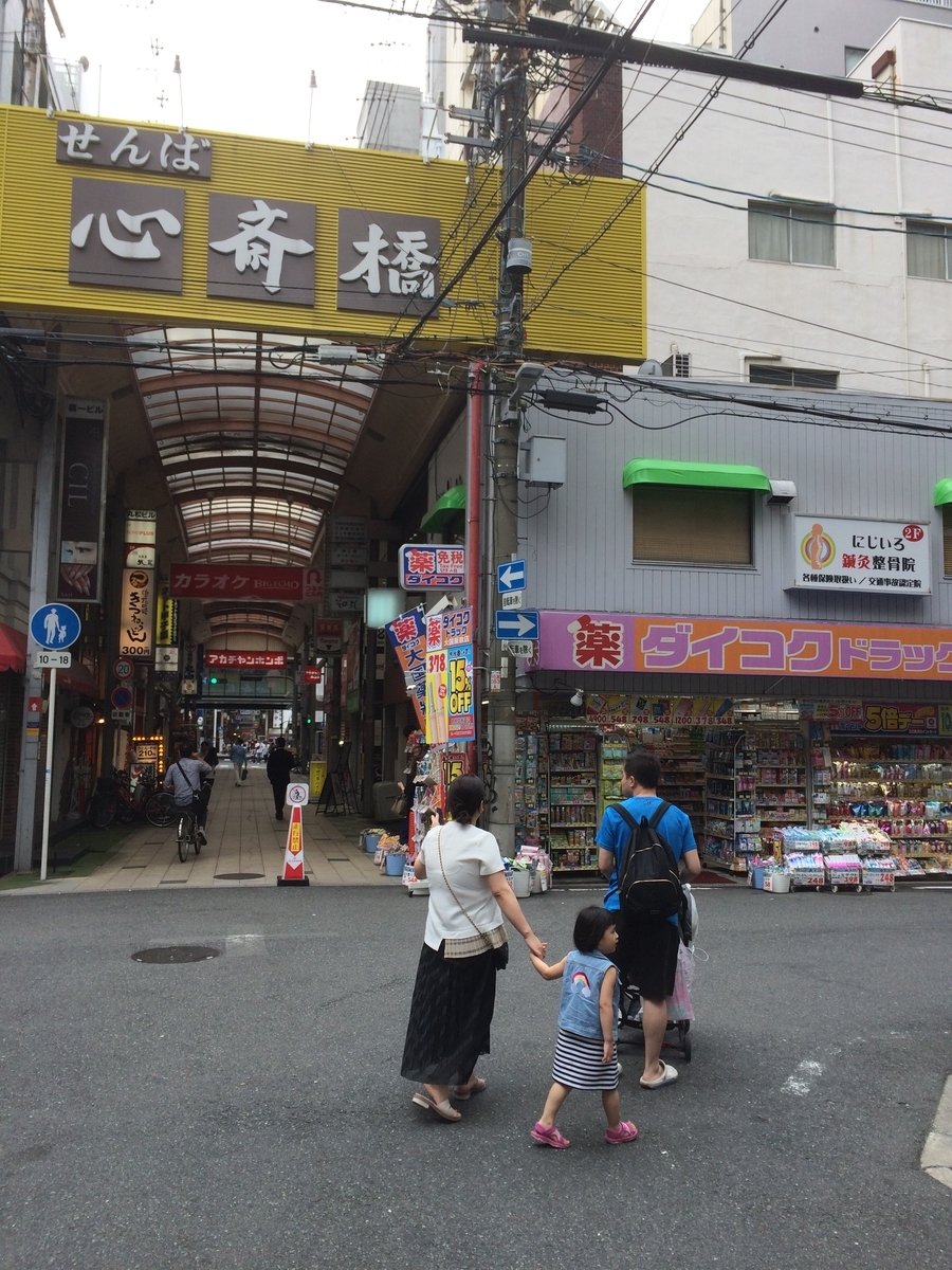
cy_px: 635
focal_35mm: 29
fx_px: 1063
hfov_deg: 48.2
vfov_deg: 61.7
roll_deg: +1.7
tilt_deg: +5.9
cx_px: 476
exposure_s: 1/394
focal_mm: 4.15
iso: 32
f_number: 2.2
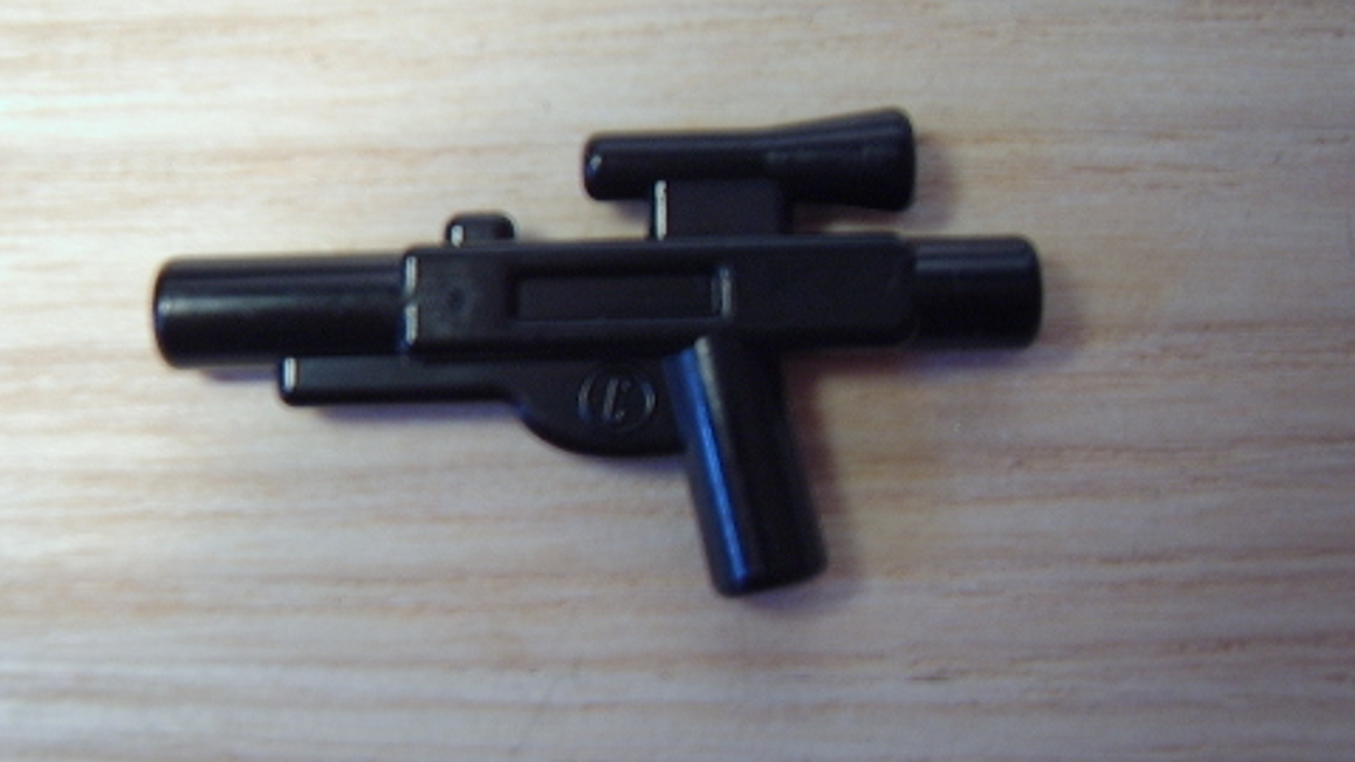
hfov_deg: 45.5
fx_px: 1617
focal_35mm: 45
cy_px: 341
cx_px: 658
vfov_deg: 26.5
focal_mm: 8.13
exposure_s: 1/8
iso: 100
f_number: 2.7
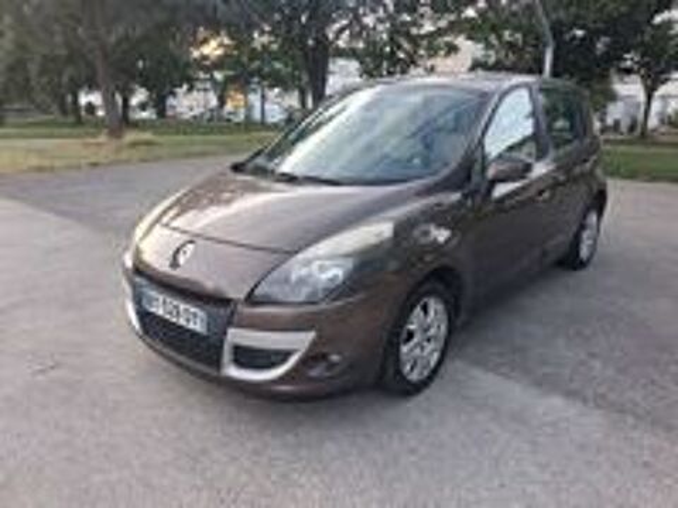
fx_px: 529
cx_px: 339
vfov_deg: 51.4
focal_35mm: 27
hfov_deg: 65.3
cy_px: 254
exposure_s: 1/100
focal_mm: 4
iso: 160
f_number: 1.8
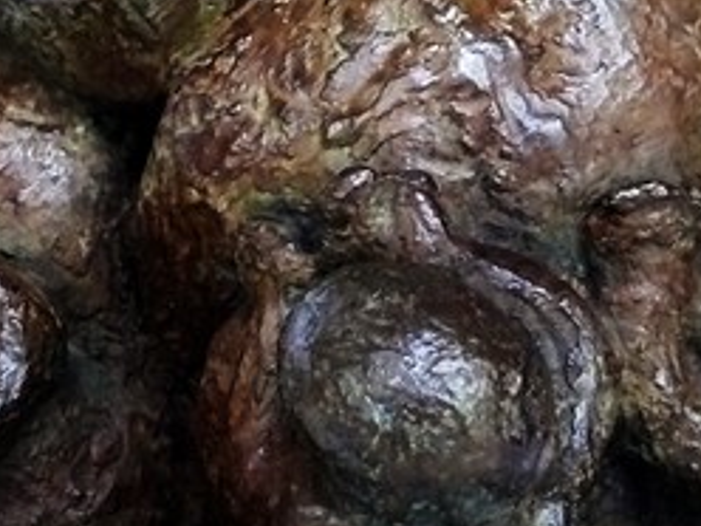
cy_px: -20
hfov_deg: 14.0
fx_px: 2855
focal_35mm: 141
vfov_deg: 10.4
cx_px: 277
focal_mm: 7.4
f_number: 2.8
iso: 400
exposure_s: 1/30
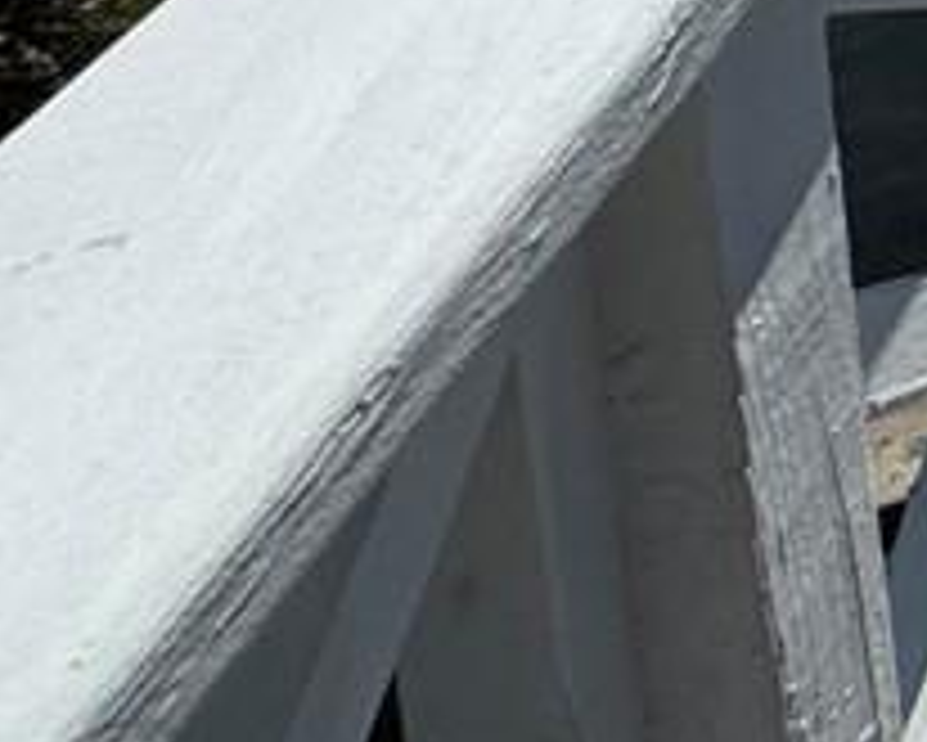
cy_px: -1403
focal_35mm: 106
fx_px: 2910
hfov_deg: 10.3
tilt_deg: -5.7
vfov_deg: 10.7
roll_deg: +0.4
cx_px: 3020
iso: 40
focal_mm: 2.22
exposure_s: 1/3906
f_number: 2.2
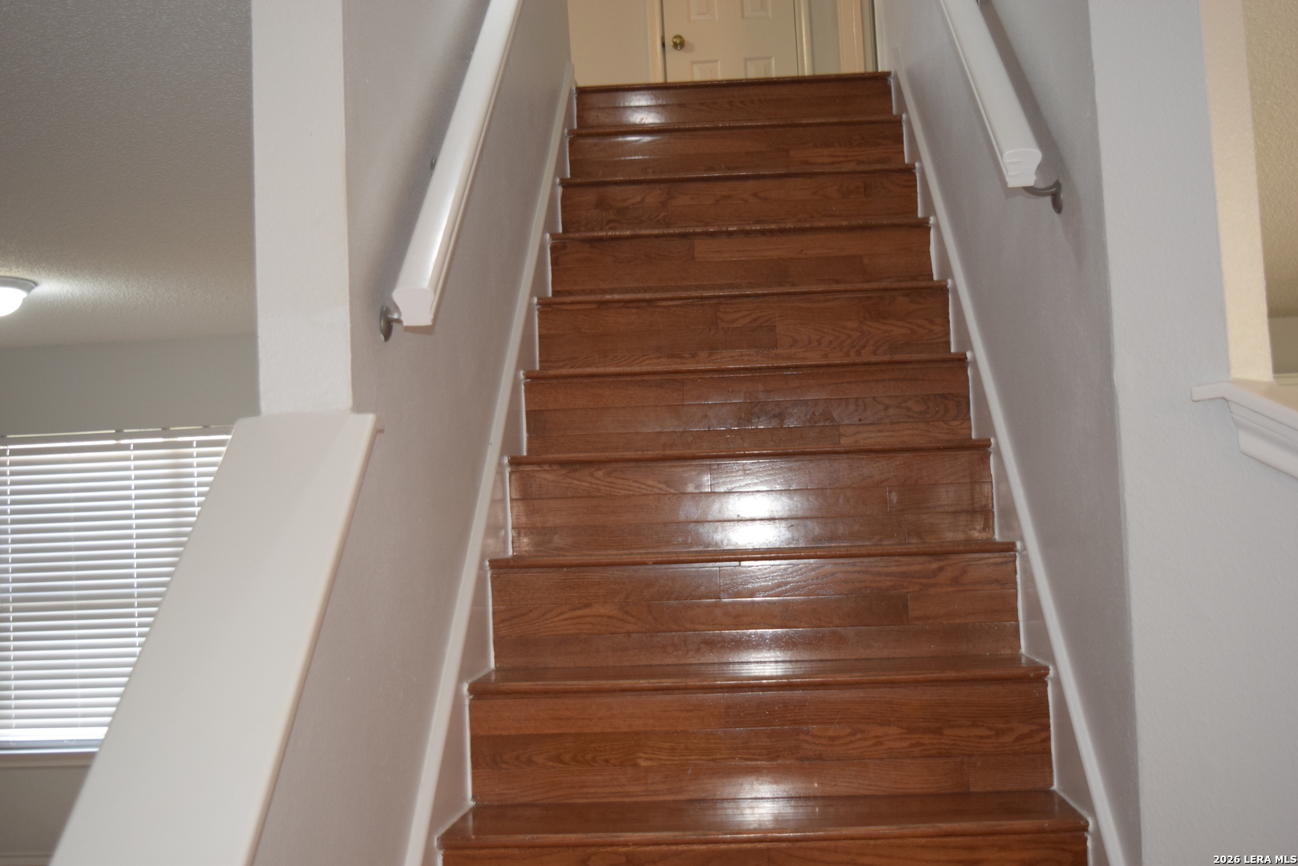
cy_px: 433
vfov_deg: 30.9
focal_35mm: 44
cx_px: 649
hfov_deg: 45.0
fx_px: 1569
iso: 800
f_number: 4.5
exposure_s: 1/80
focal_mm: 29
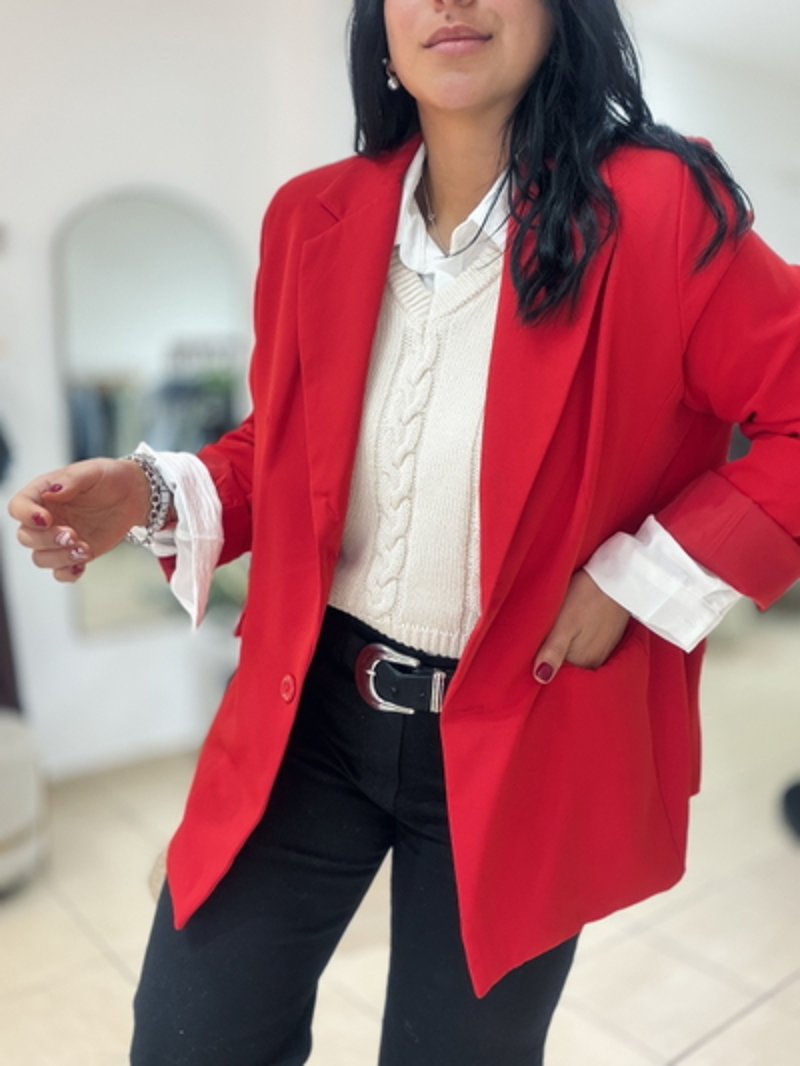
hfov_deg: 46.8
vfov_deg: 60.0
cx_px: 400
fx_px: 924
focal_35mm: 30
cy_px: 533
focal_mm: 2.71
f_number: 1.9
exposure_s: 1/60
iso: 160
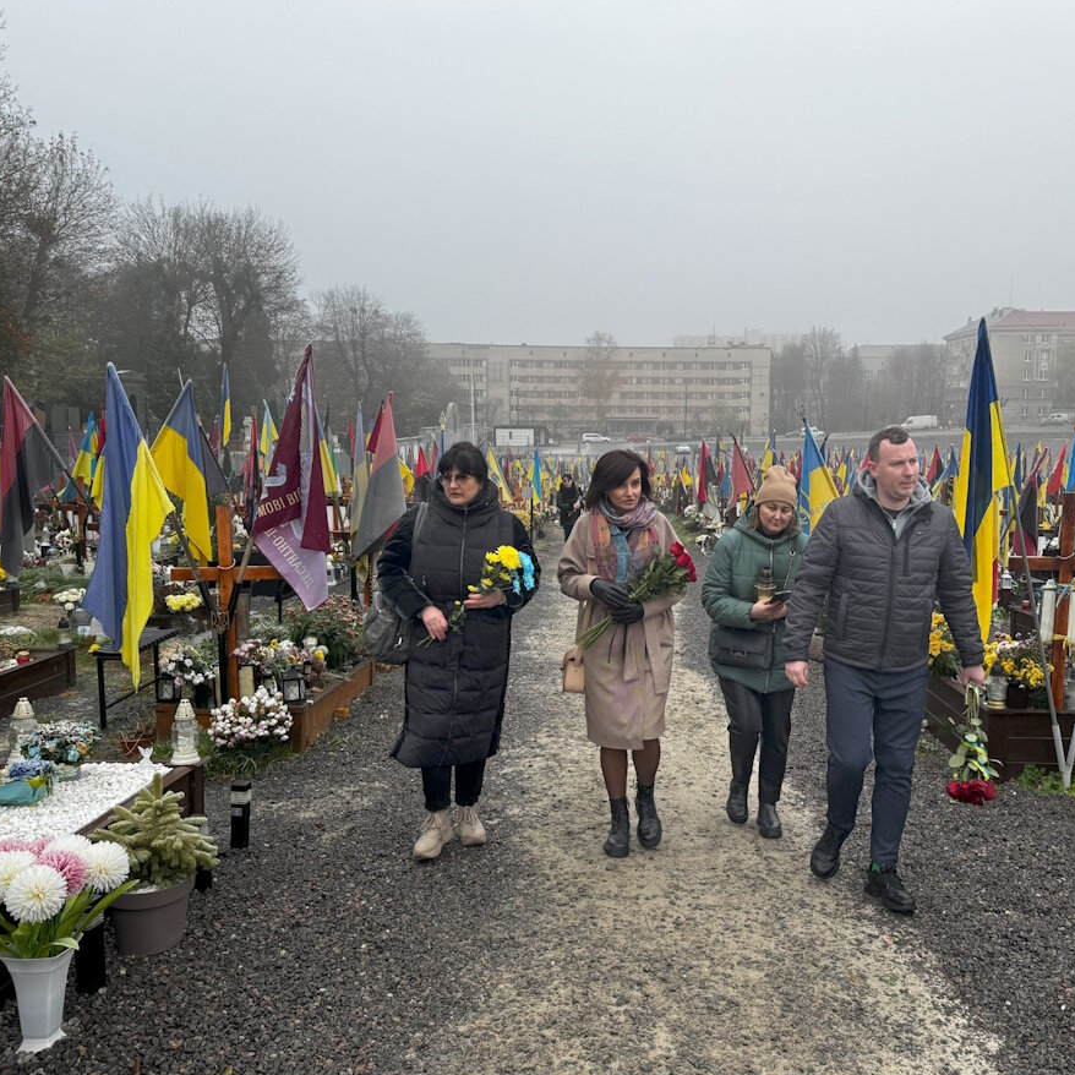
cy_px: 539
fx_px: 1019
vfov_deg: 55.6
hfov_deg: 55.2
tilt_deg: -8.0
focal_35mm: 29
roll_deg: +0.1
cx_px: 646
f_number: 1.78
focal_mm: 6.76
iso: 80
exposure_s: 1/730
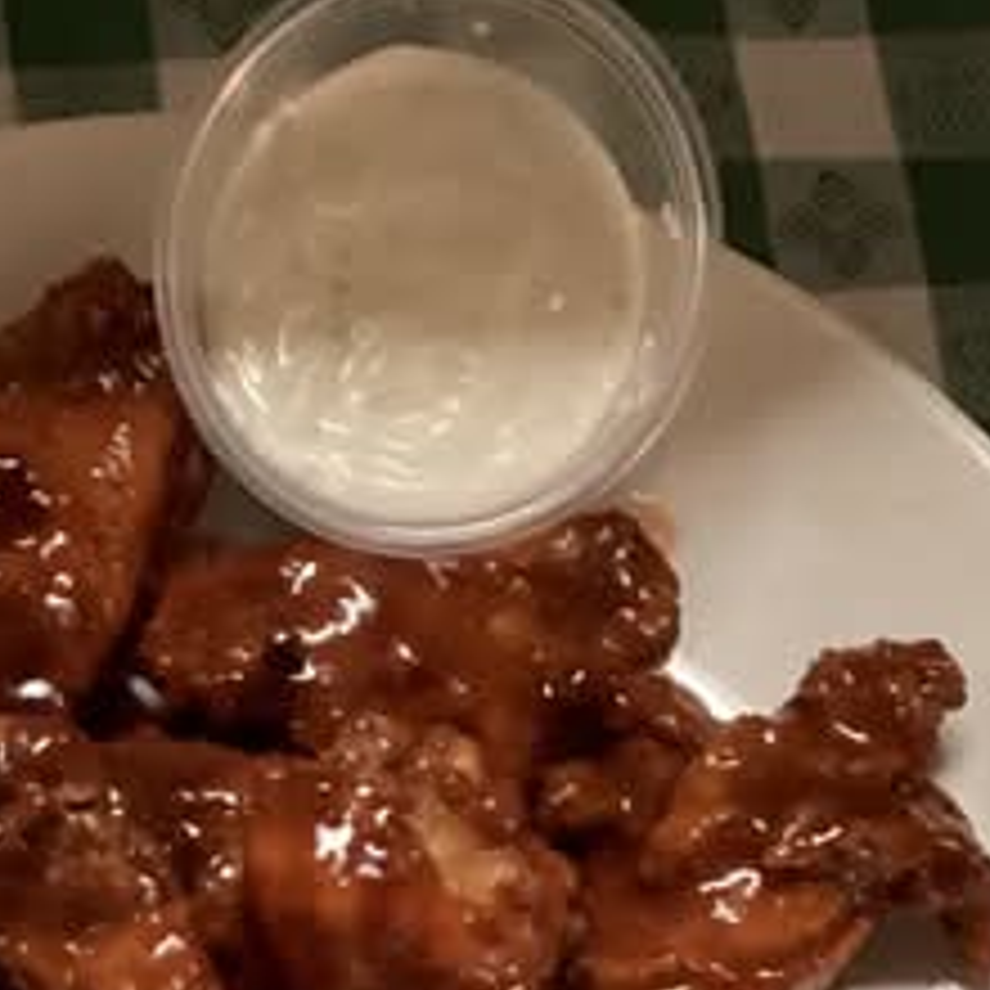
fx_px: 2362
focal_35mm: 73
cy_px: 940
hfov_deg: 23.5
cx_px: 266
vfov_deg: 22.9
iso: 400
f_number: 2.4
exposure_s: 1/40
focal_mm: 3.3
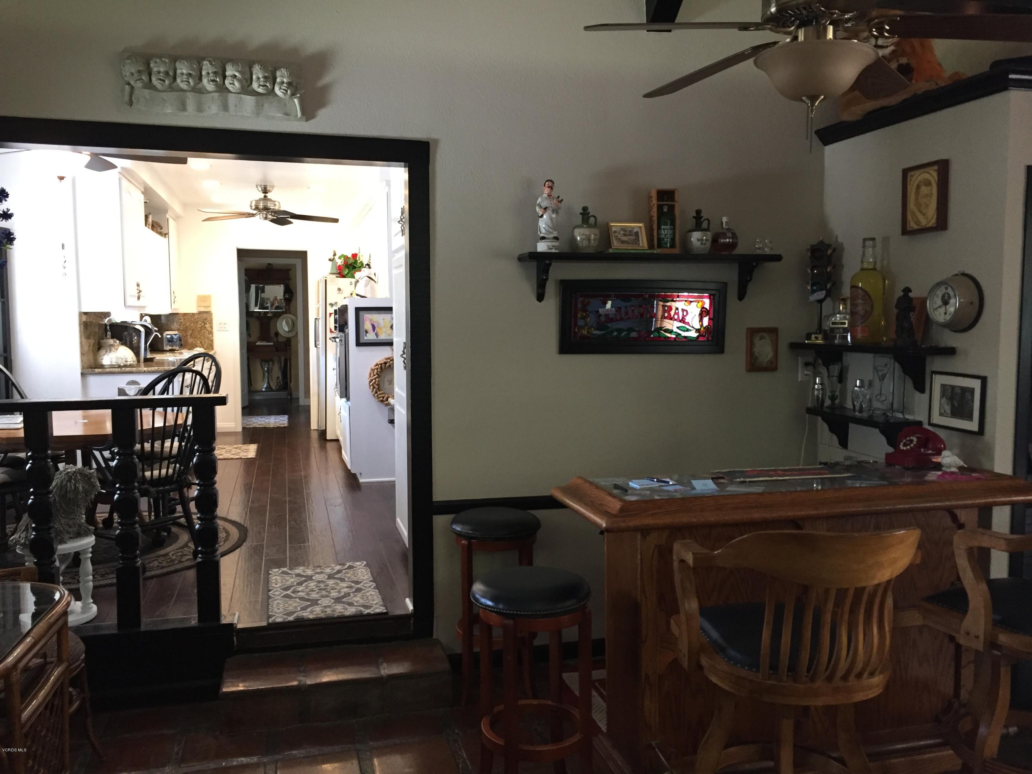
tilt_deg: -3.8
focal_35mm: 29
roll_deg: -0.7
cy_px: 387
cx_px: 516
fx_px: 865
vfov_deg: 48.2
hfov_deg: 61.7
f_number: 2.2
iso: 125
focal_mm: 4.15
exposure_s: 1/30
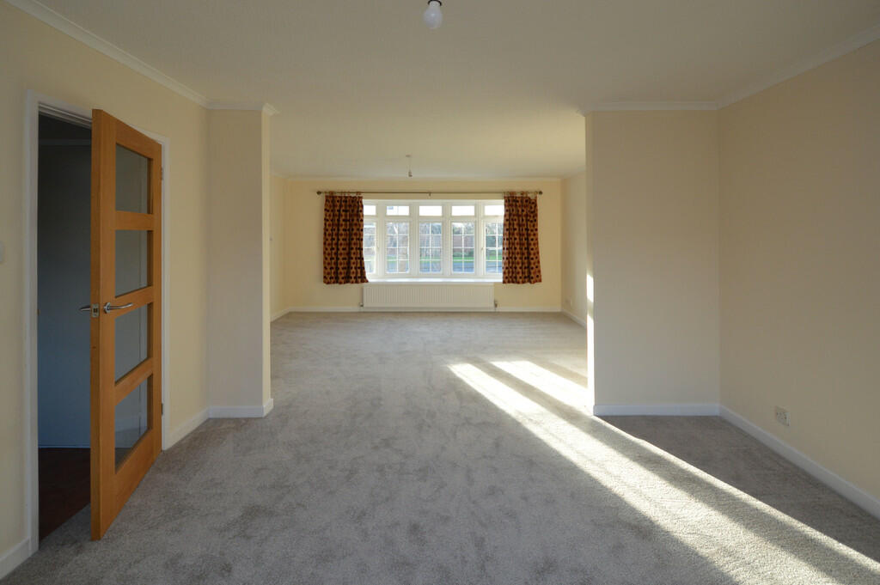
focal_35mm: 15
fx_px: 366
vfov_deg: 77.2
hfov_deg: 100.4
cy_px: 292
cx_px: 440
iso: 400
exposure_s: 1/100
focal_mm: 10
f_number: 5
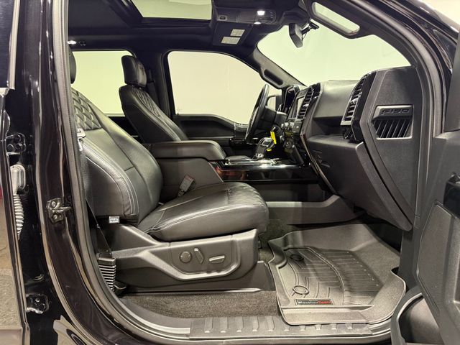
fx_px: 319
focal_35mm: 24
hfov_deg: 71.6
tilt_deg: -7.7
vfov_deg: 56.8
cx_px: 230
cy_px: 172
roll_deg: +1.3
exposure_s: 1/60
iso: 320
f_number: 1.78
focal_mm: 6.76
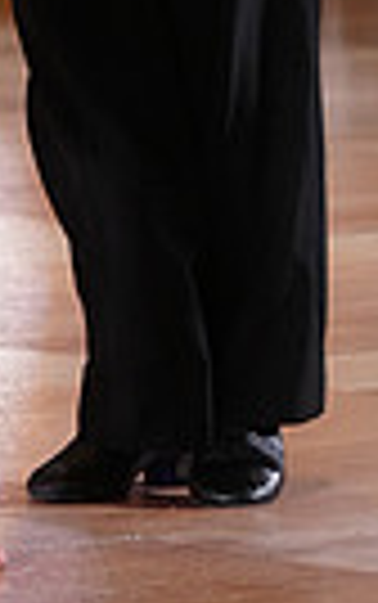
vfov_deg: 3.5
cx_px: -34
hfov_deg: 2.2
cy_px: -351
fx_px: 9819
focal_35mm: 597
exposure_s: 1/400
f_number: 4
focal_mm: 135
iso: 2500
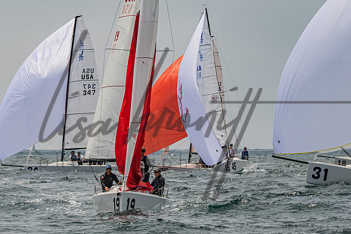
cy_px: 88
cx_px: 105
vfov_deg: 3.9
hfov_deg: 5.9
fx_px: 3422
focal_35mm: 351
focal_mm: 175
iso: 400
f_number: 6.3
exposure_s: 1/2500
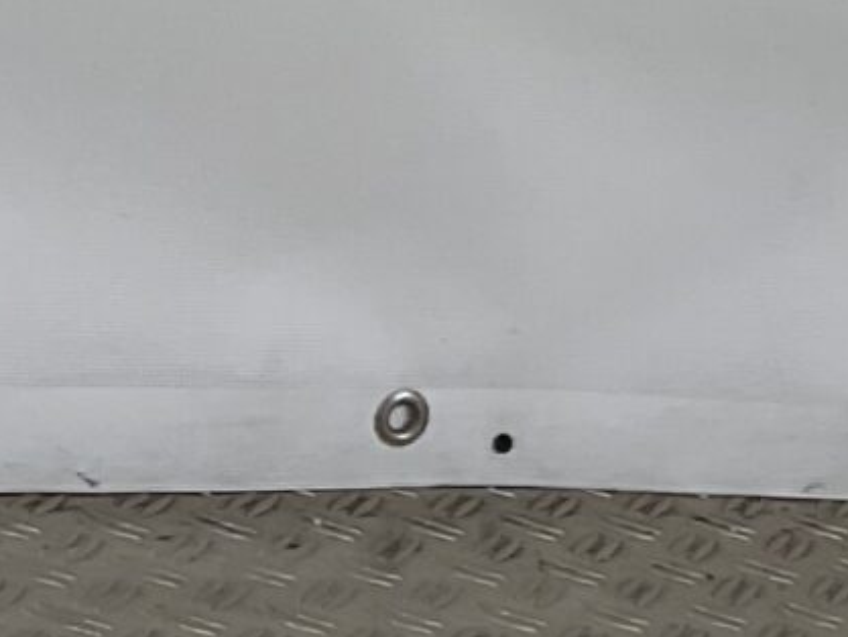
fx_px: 4362
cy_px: 1591
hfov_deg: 11.0
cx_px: 826
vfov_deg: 7.7
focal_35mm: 178
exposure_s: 1/574
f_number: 1.8
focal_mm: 3
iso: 16
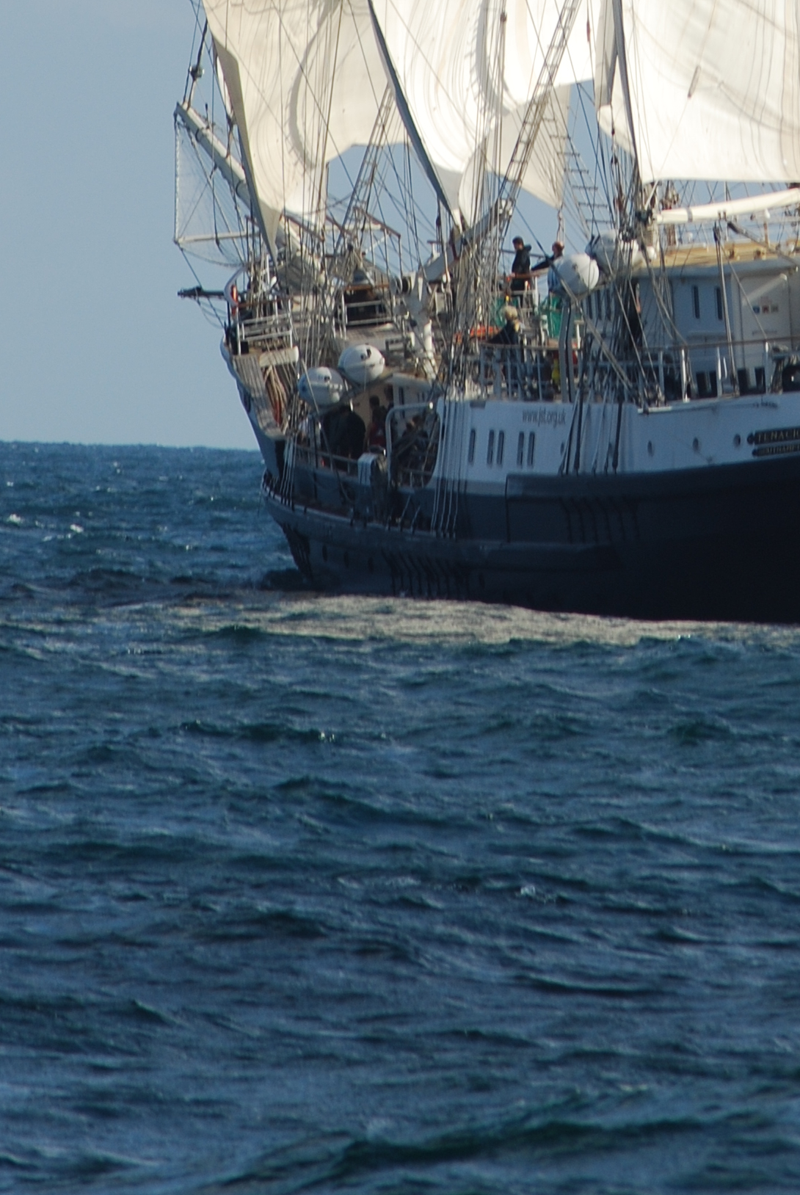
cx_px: 697
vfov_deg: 2.7
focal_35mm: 749
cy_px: -159
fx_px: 24891
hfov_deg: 1.8
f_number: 10
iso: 110
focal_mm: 210
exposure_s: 1/250
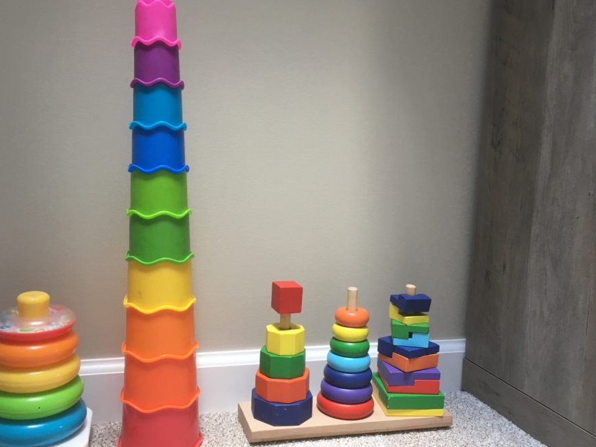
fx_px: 585
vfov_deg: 41.8
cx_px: 275
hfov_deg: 53.9
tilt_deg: -7.4
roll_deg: -2.8
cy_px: 235
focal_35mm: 34
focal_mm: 4.15
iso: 80
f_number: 2.2
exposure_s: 1/30
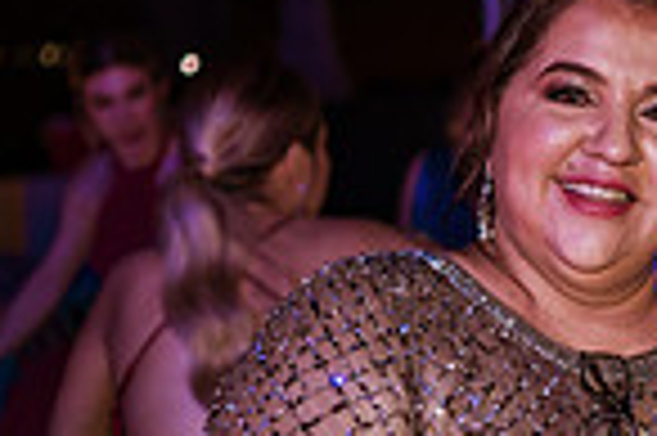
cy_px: 369
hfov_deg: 14.3
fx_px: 2534
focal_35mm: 139
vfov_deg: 9.8
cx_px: 796
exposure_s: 1/50
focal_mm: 35
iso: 1600
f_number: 1.8
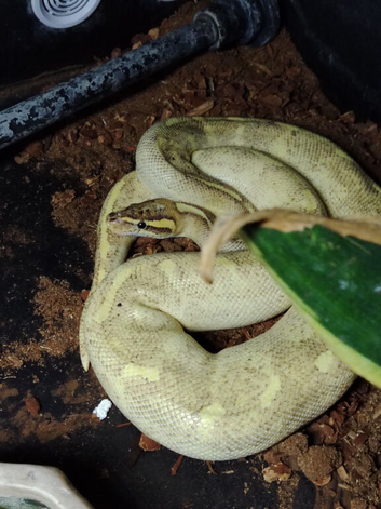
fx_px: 763
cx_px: 190
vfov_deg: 36.8
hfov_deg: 28.0
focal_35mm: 52
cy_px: 254
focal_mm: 5.25
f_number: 1.75
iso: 2972
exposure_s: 1/50
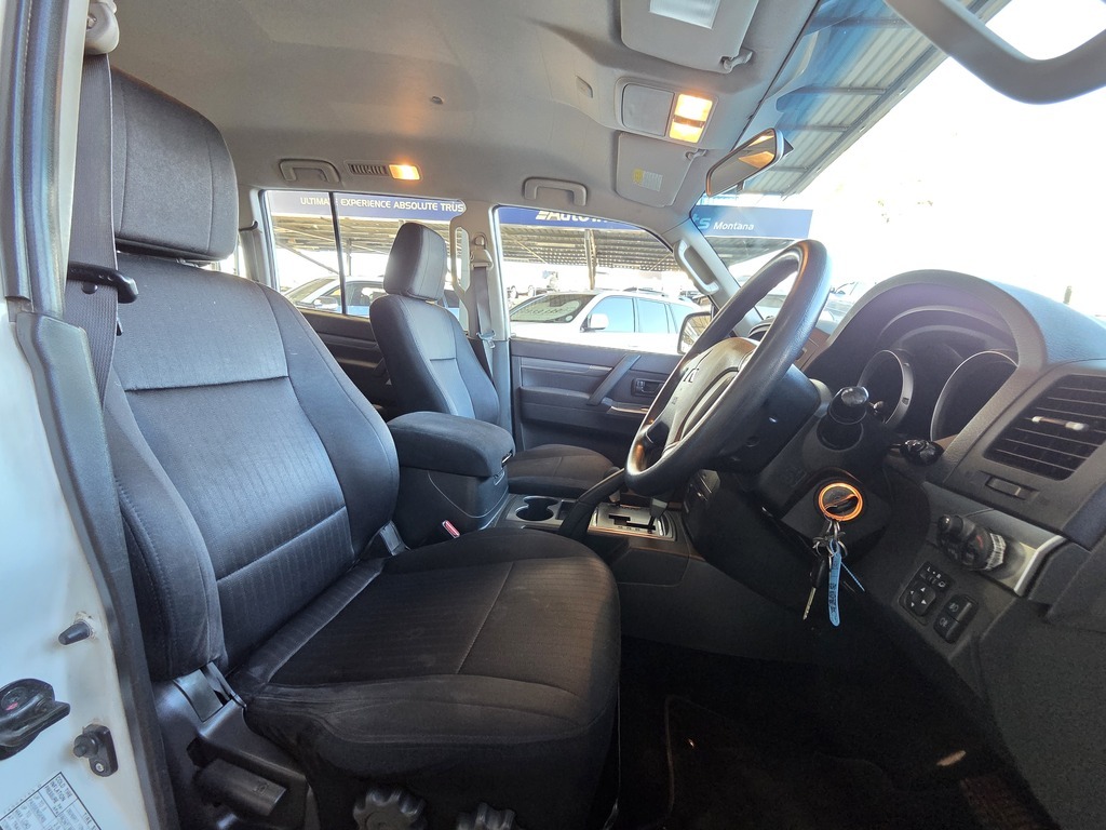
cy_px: 415
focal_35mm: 13
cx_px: 553
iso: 800
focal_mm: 2.2
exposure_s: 1/50
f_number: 2.2
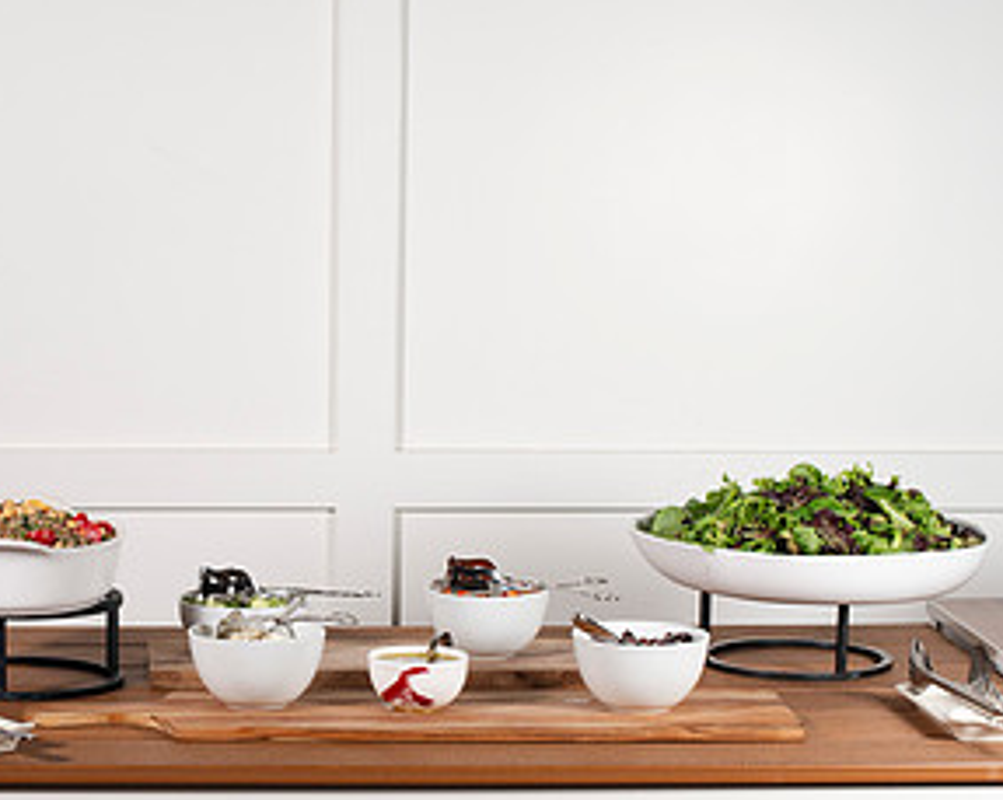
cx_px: 241
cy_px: 531
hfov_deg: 18.9
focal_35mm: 101
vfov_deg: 15.2
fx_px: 2995
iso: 200
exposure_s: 1/200
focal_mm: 50
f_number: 6.3
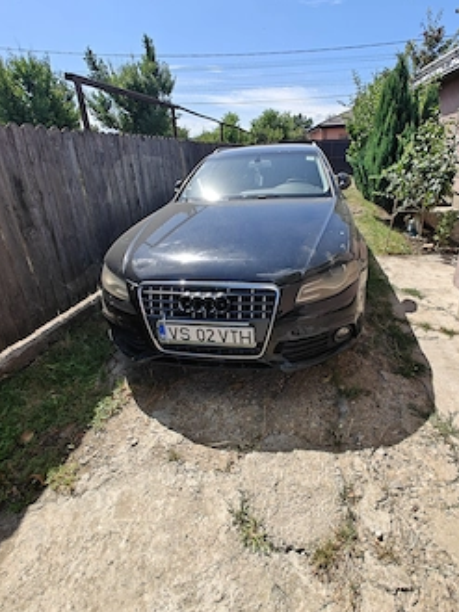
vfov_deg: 90.5
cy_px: 266
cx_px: 264
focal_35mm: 17
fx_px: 300
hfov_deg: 74.3
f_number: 2.2
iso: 64
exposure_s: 1/1090
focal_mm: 2.59
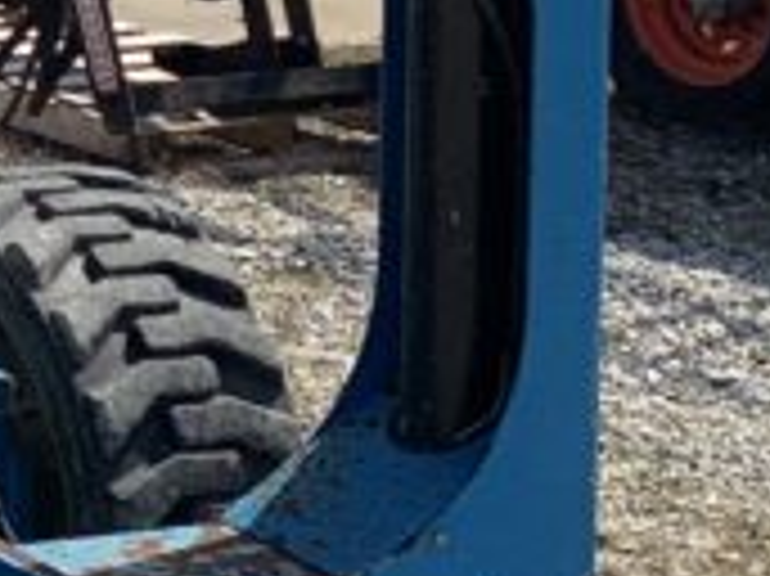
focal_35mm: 156
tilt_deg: +1.6
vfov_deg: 9.1
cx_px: -968
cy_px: -436
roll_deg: -1.0
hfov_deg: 11.0
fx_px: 3468
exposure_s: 1/3521
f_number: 1.8
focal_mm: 4.25
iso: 25
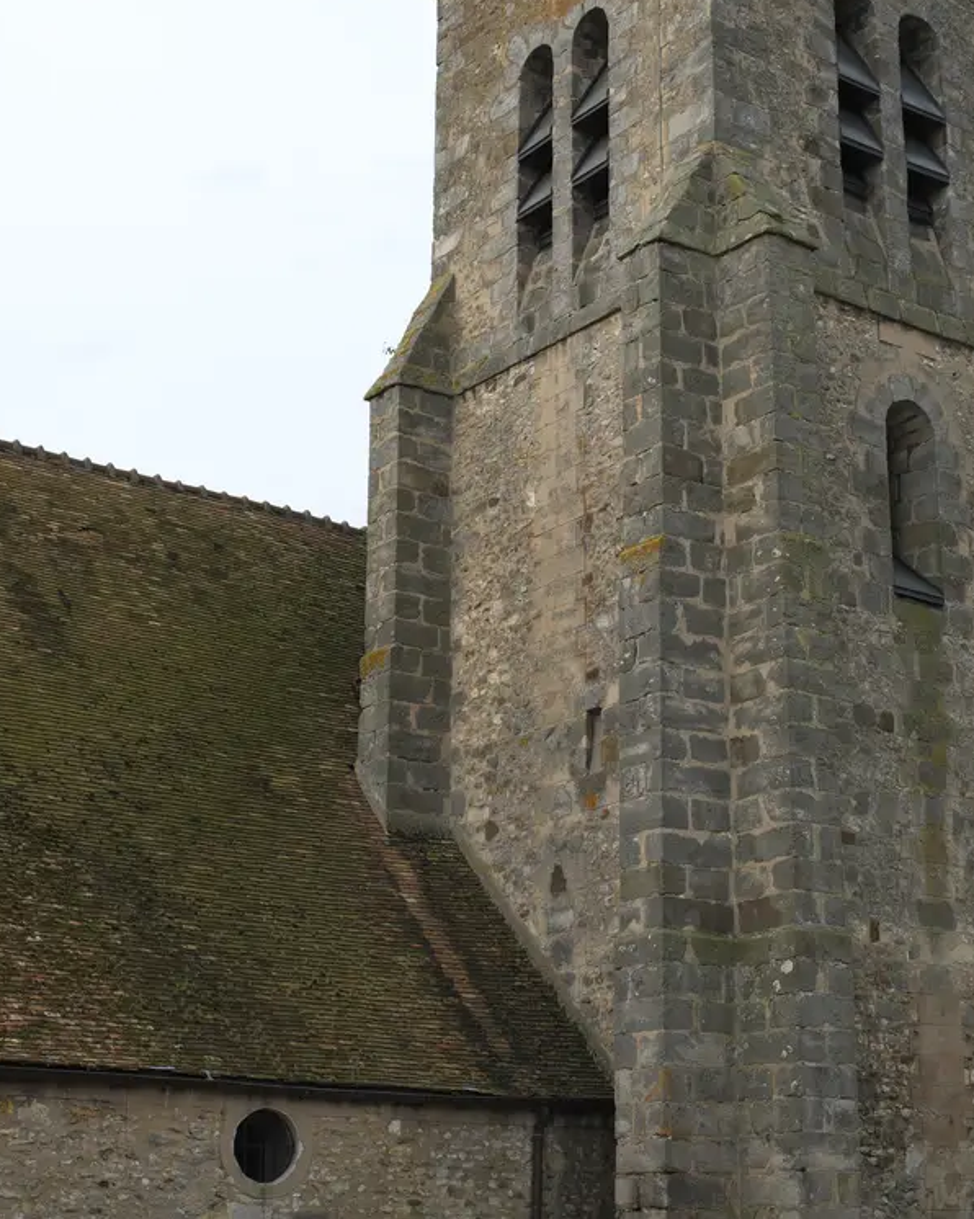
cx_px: 597
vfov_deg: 32.2
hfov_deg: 26.1
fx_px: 2092
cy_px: 409
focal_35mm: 58
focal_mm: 24.3
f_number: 8
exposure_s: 1/110
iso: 200
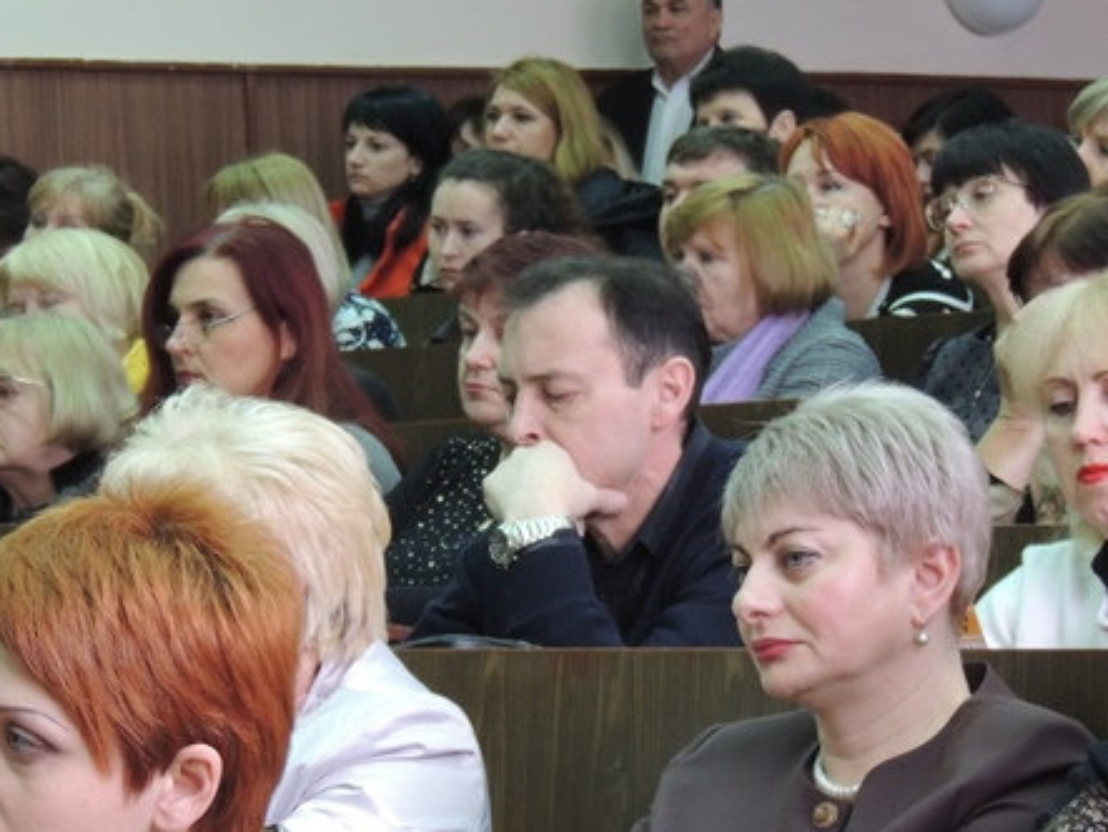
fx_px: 6085
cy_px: 504
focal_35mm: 190
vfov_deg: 7.8
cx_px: 486
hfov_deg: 10.4
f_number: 4.2
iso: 450
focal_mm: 18.7
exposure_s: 1/25
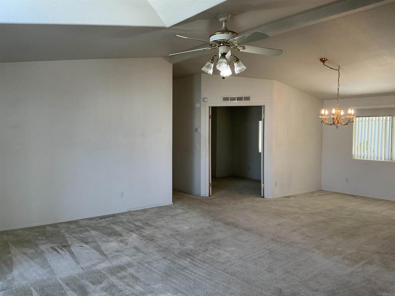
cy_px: 148
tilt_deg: -2.8
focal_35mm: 28
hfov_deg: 63.4
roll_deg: +0.2
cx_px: 198
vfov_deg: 49.7
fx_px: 320
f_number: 1.8
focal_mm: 3
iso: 64
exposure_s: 1/120
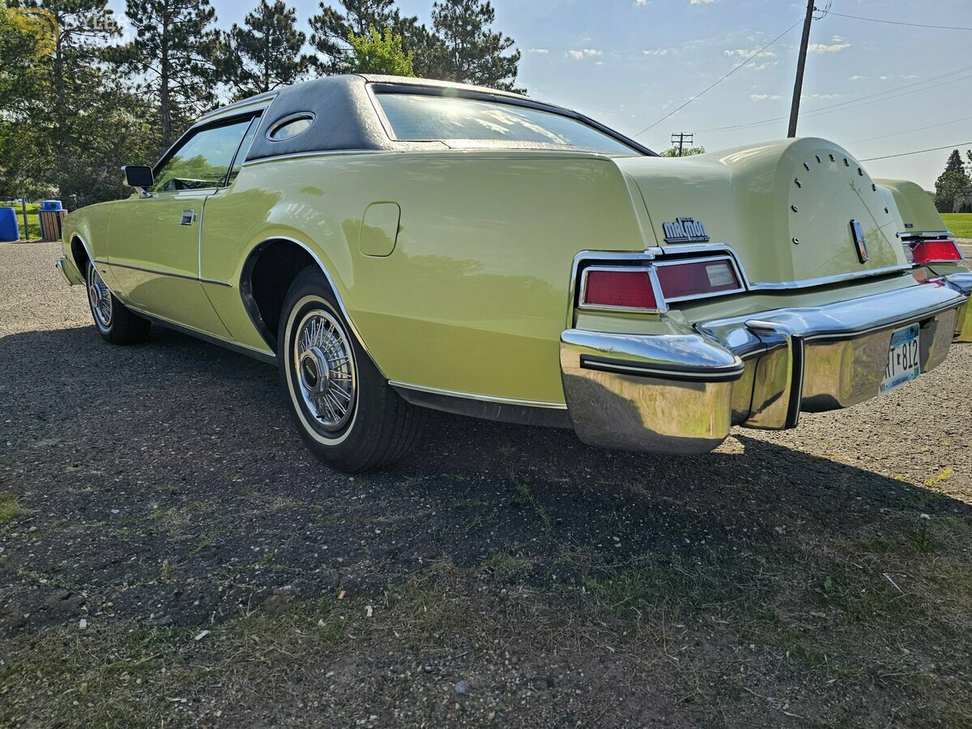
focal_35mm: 23
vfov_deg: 58.9
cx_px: 486
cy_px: 364
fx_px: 646
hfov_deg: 73.9
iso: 20
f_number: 1.7
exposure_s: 1/1163
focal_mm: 6.3
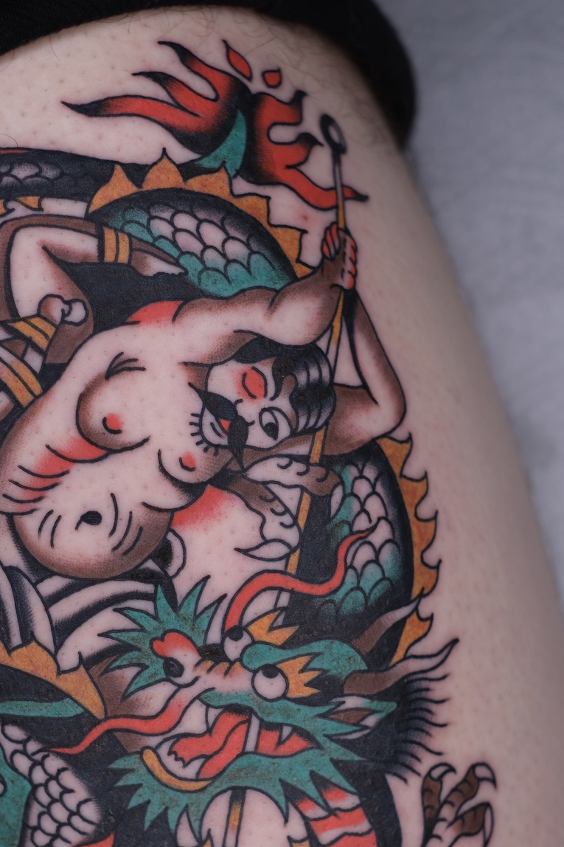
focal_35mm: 82
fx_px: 1927
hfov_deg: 16.6
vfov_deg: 24.6
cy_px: 570
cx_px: 184
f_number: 2.8
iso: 160
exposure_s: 1/210
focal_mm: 35
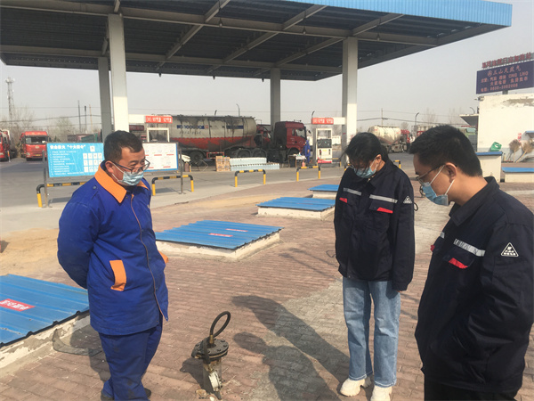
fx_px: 447
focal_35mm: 29
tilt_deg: -5.6
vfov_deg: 48.2
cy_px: 200
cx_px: 267
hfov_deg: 61.7
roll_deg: -0.2
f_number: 2.2
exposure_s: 1/1425
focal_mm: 4.15
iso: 25
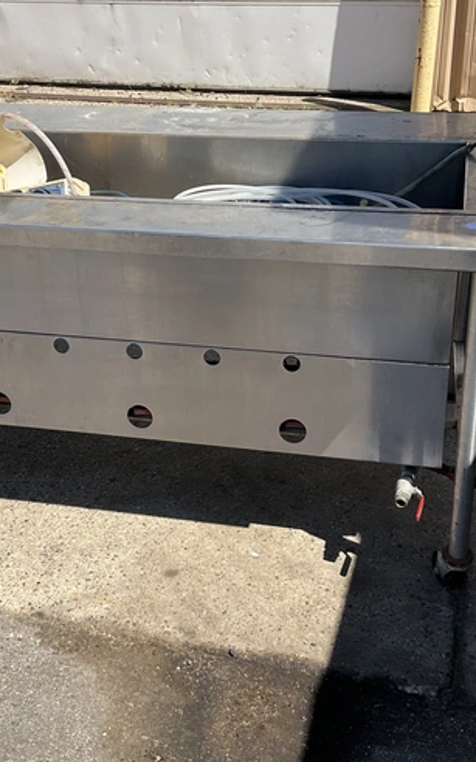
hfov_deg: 27.4
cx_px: 212
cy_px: 350
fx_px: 975
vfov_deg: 42.6
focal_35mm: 47
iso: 25
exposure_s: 1/1786
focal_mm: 3
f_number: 1.8
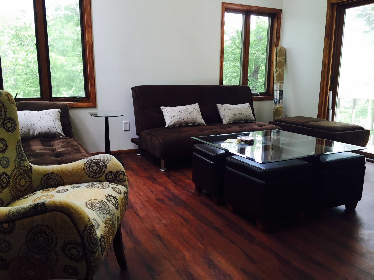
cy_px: 140
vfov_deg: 48.2
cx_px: 187
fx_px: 313
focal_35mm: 29
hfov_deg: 61.7
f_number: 2.2
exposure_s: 1/40
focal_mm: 4.15
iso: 32
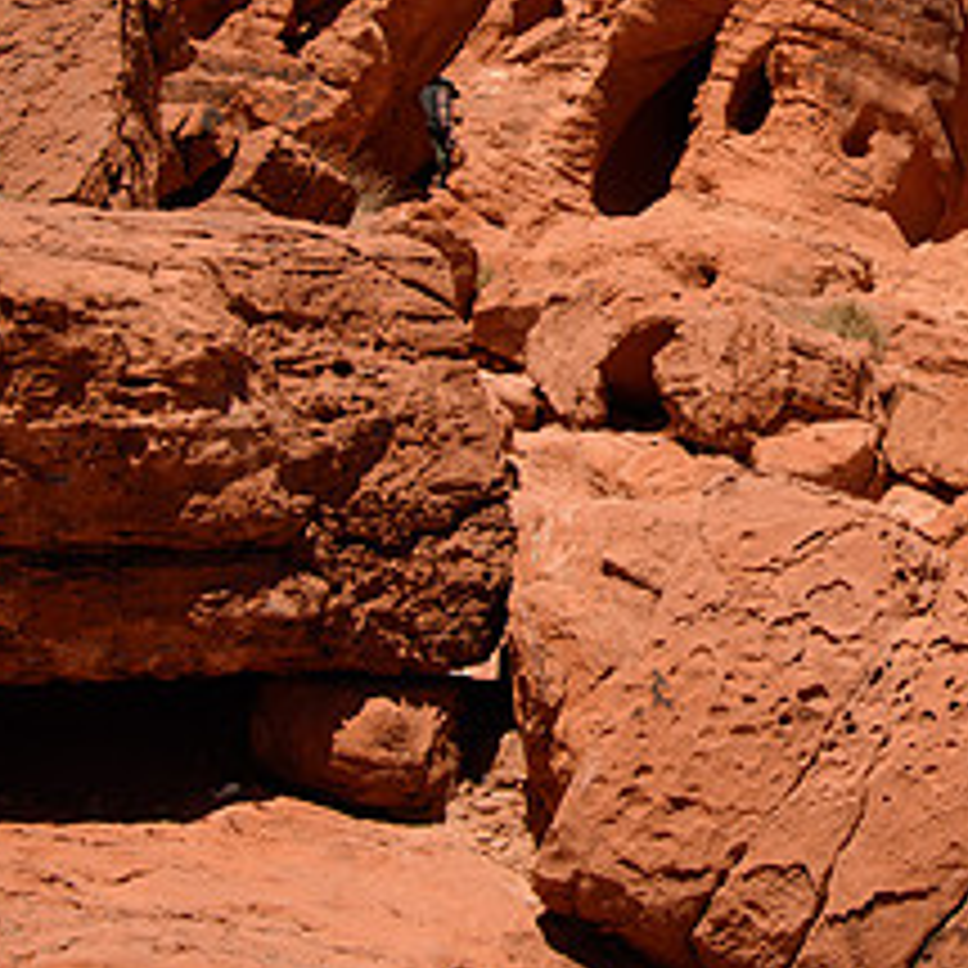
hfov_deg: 18.0
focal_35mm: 93
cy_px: 106
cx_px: 1058
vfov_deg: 18.4
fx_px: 2942
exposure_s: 1/320
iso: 200
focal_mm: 27
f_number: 8
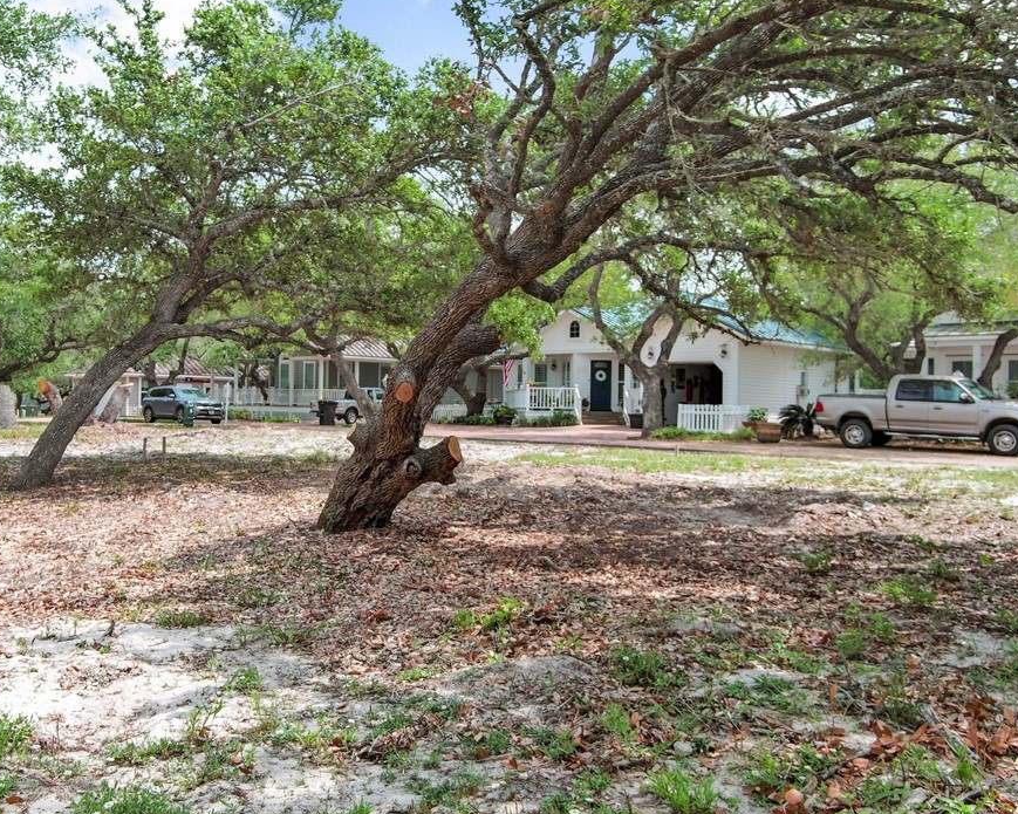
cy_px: 396
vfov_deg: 43.3
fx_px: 1024
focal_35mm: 34
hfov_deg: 52.6
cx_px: 431
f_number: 2.8
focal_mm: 10.57
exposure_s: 1/30
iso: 100
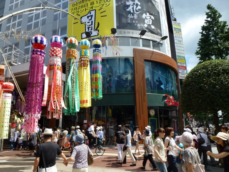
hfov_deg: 69.4
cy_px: 86
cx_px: 114
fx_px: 165
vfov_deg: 54.9
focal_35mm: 25
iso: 100
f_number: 4
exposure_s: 1/500
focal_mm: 4.3
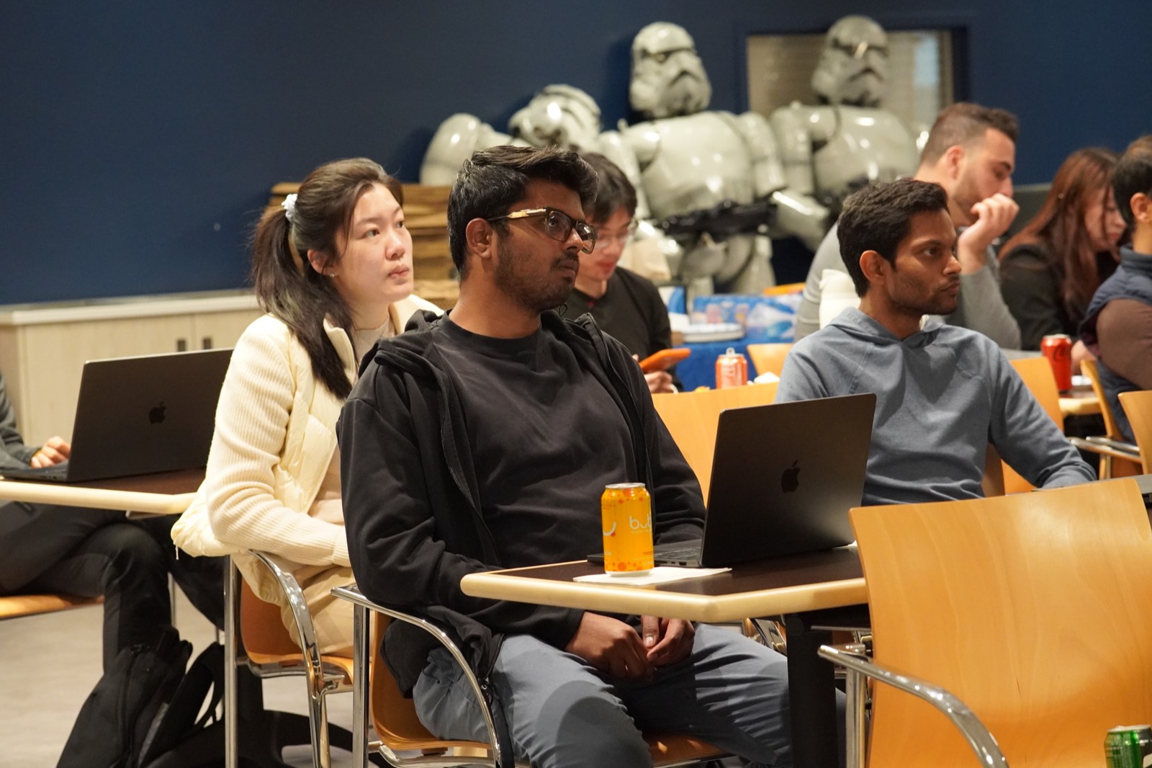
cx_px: 576
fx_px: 3599
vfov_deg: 12.2
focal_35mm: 112
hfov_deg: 18.2
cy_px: 384
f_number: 4
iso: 5000
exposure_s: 1/160
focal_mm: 75
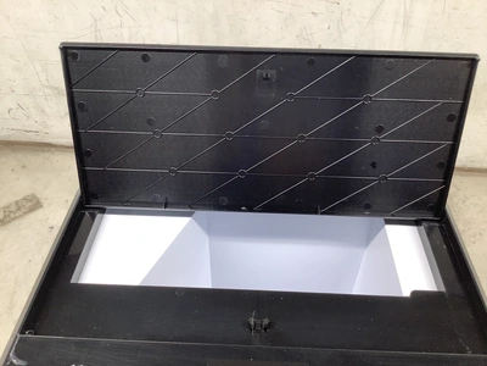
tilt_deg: -44.1
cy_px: 183
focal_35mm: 31
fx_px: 436
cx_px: 244
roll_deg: -0.4
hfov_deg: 58.4
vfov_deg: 45.4
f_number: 2.4
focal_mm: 3.3
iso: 64
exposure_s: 1/60
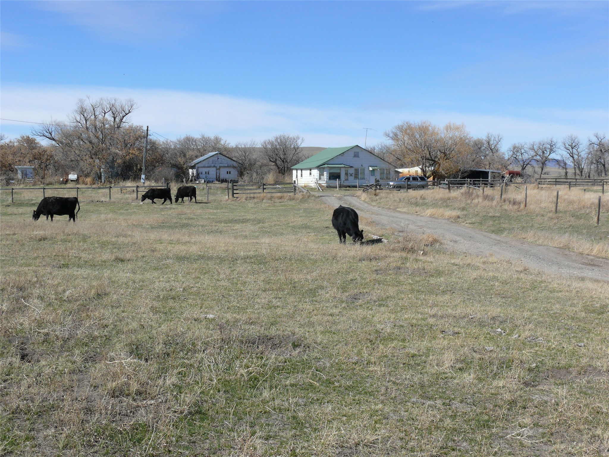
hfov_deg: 39.7
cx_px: 304
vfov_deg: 30.3
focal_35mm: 48
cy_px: 228
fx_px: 844
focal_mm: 10.2
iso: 100
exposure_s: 1/500
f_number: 6.3
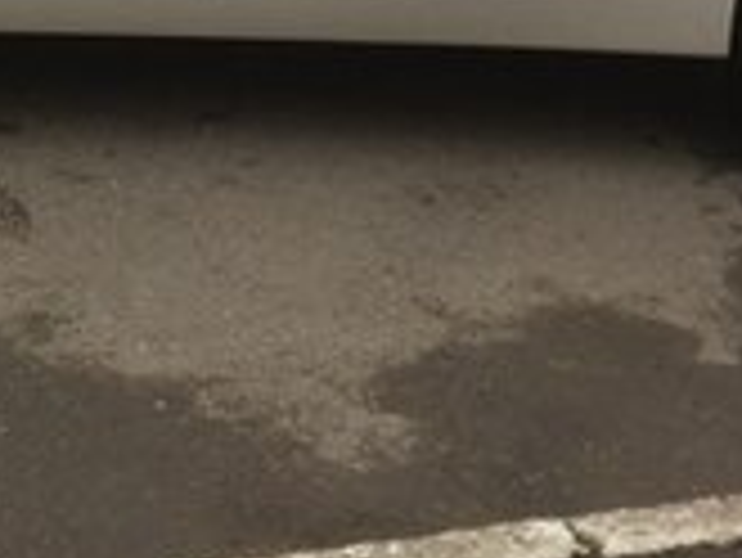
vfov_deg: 12.2
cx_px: 18
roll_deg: -5.1
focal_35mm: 116
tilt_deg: -10.1
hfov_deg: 16.6
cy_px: -250
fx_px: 2488
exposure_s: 1/50
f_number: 2.2
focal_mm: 4.15
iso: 32
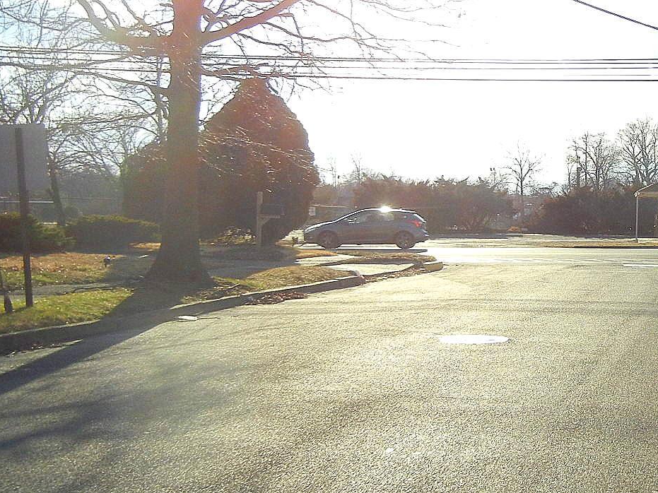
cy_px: 282
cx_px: 699
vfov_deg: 22.2
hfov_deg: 27.3
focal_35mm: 66
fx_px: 1254
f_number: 7
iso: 160
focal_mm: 5.4
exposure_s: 1/350
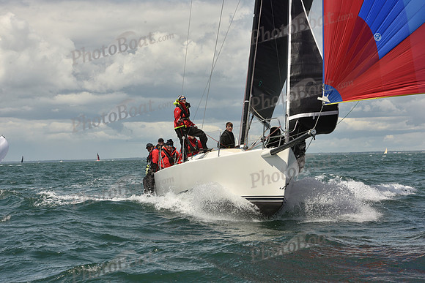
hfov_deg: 17.6
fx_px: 1370
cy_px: 142
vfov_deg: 11.8
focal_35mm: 116
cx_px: 212
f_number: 13
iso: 320
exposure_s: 1/800
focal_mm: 116
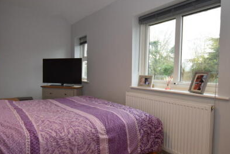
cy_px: 78
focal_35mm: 25
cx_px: 83
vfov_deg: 51.4
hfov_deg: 70.1
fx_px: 160
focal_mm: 10
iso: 800
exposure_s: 1/100
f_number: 5
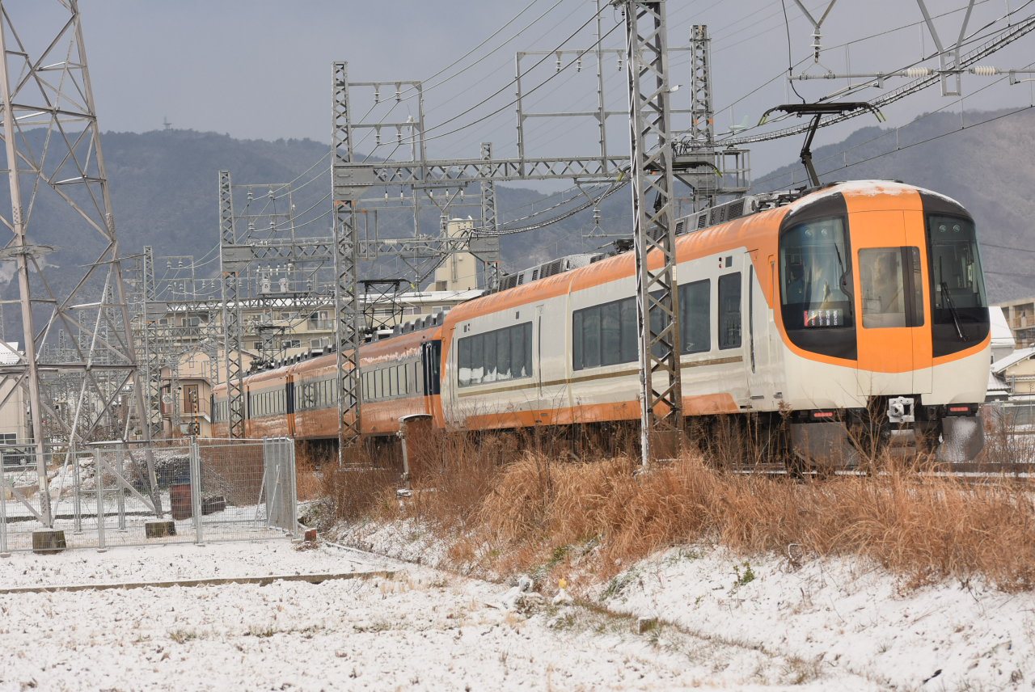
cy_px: 346
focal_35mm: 158
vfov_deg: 8.7
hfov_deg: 13.0
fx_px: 4532
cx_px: 518
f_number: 4
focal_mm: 105
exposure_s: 1/1000
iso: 400
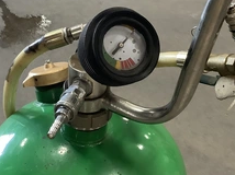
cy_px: 47
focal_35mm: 58
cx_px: 87
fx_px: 393
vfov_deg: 24.9
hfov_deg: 33.1
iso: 400
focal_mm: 3.3
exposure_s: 1/40
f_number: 2.4
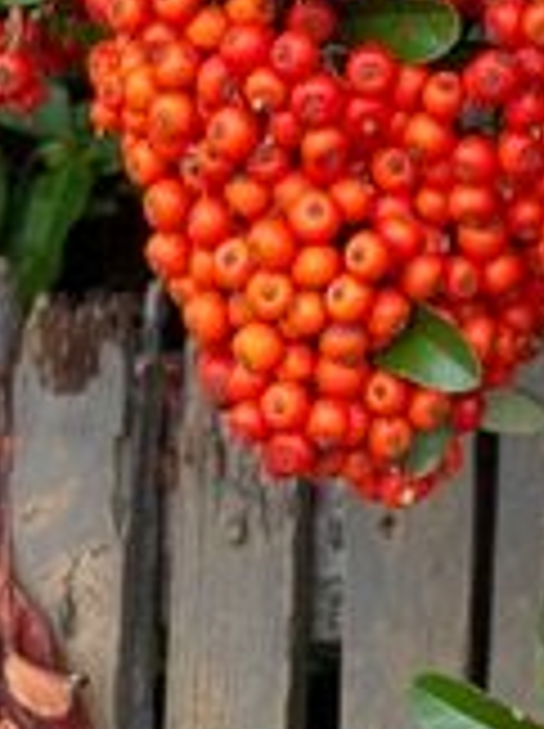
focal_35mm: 103
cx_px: 715
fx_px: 2164
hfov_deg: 13.8
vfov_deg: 16.6
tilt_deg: +2.9
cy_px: -500
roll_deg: -1.8
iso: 50
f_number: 1.8
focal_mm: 4.25
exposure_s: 1/121
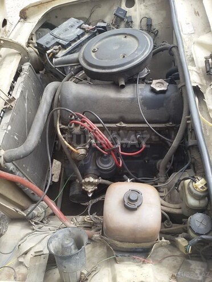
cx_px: 106
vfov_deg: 58.4
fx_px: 253
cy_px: 141
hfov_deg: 45.4
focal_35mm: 31
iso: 40
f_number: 2.4
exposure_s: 1/174
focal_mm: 2.93
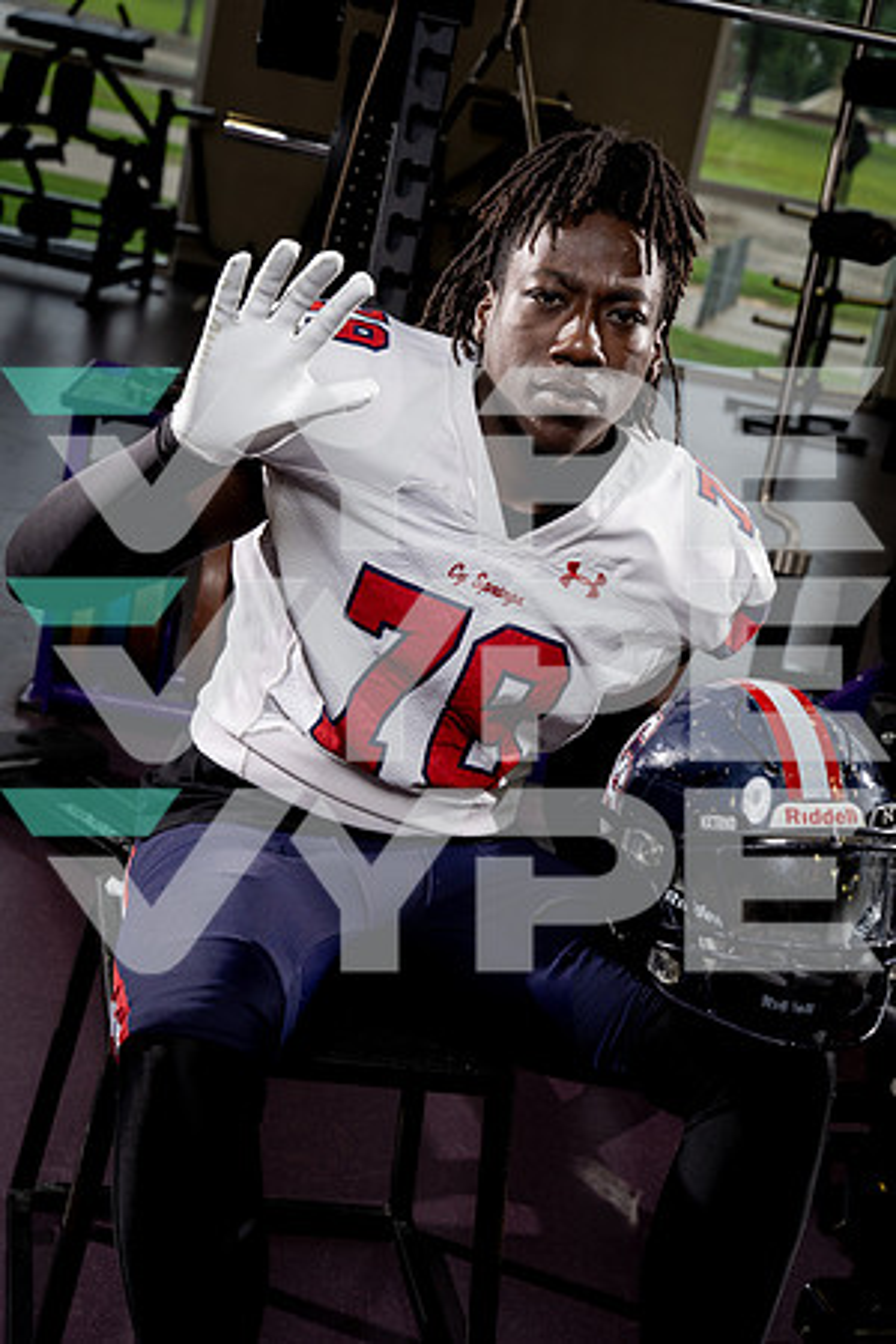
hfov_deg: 23.8
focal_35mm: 57
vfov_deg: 35.1
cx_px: 448
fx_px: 2128
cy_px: 672
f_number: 5.6
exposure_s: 1/250
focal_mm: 57
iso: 640
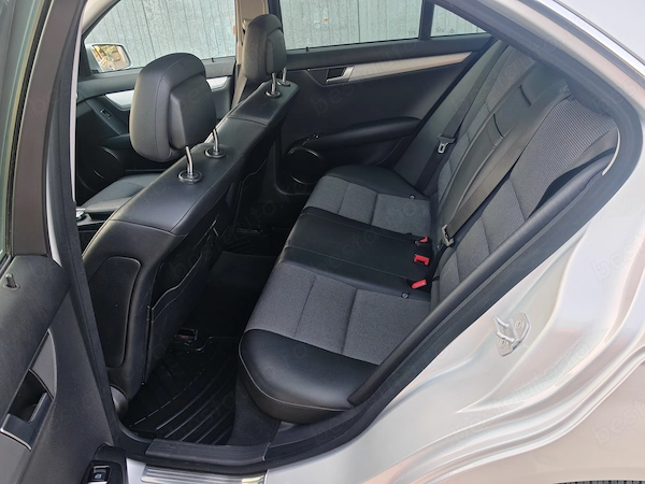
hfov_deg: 65.3
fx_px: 503
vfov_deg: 51.4
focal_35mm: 27
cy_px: 242
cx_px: 322
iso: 80
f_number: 2
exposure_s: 1/130
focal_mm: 6.83
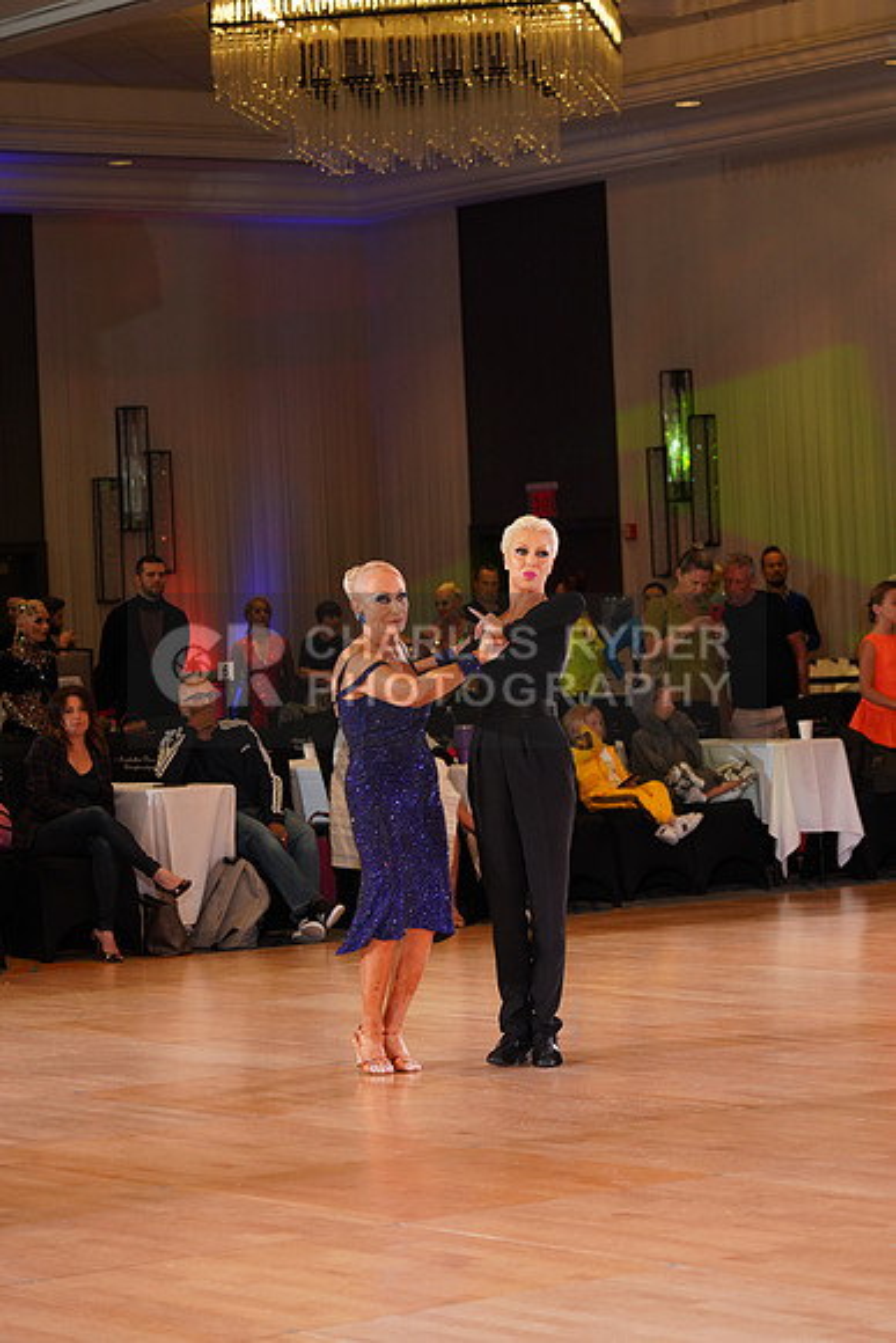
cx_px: 448
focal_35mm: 105
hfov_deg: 13.0
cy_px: 672
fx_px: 3917
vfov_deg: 19.5
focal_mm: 105
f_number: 5
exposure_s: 1/160
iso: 1600
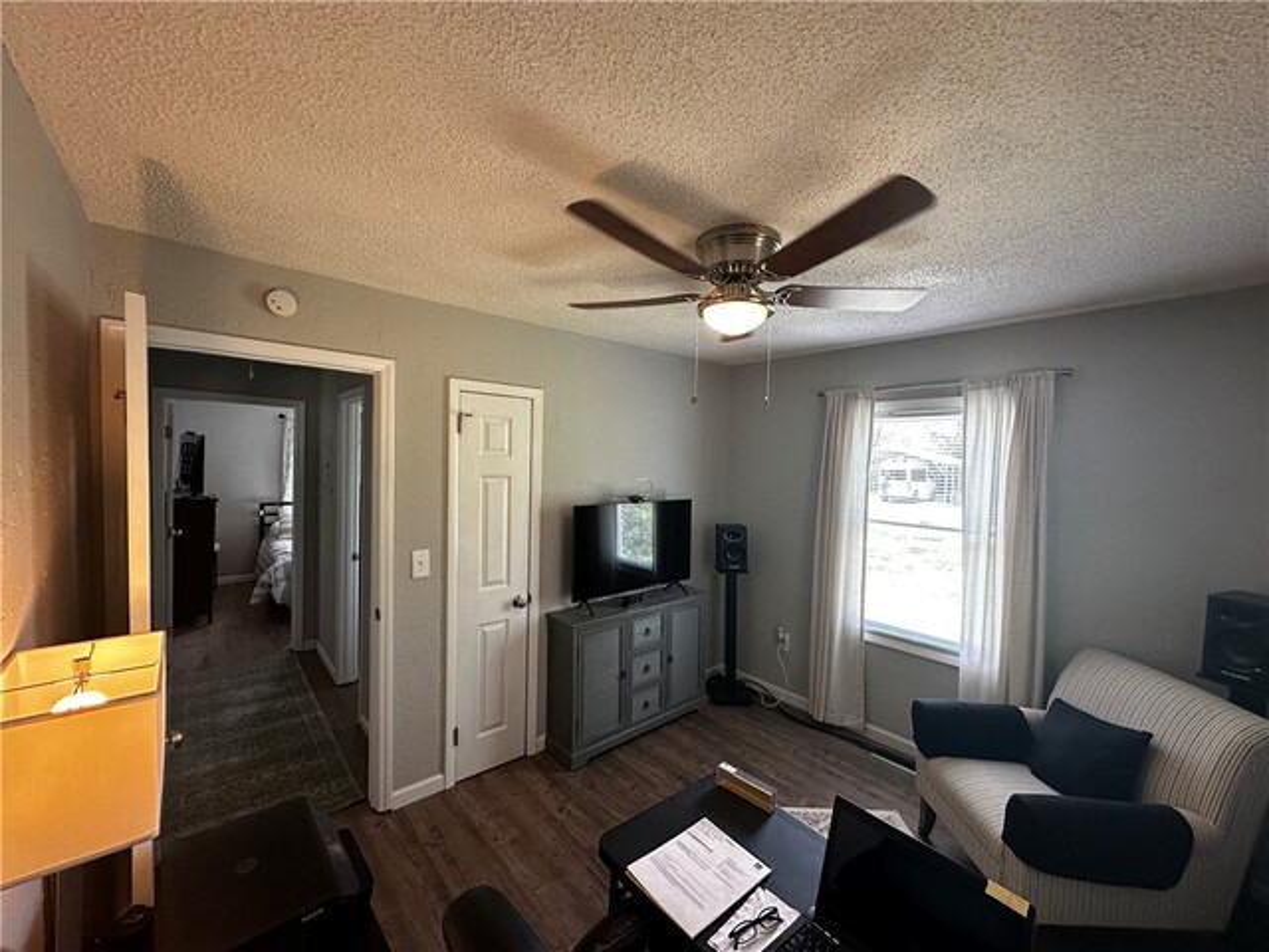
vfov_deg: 85.7
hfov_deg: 102.1
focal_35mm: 14
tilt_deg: -0.9
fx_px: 513
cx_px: 634
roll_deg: -1.8
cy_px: 476
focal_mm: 2.22
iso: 200
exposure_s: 1/120
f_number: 2.2
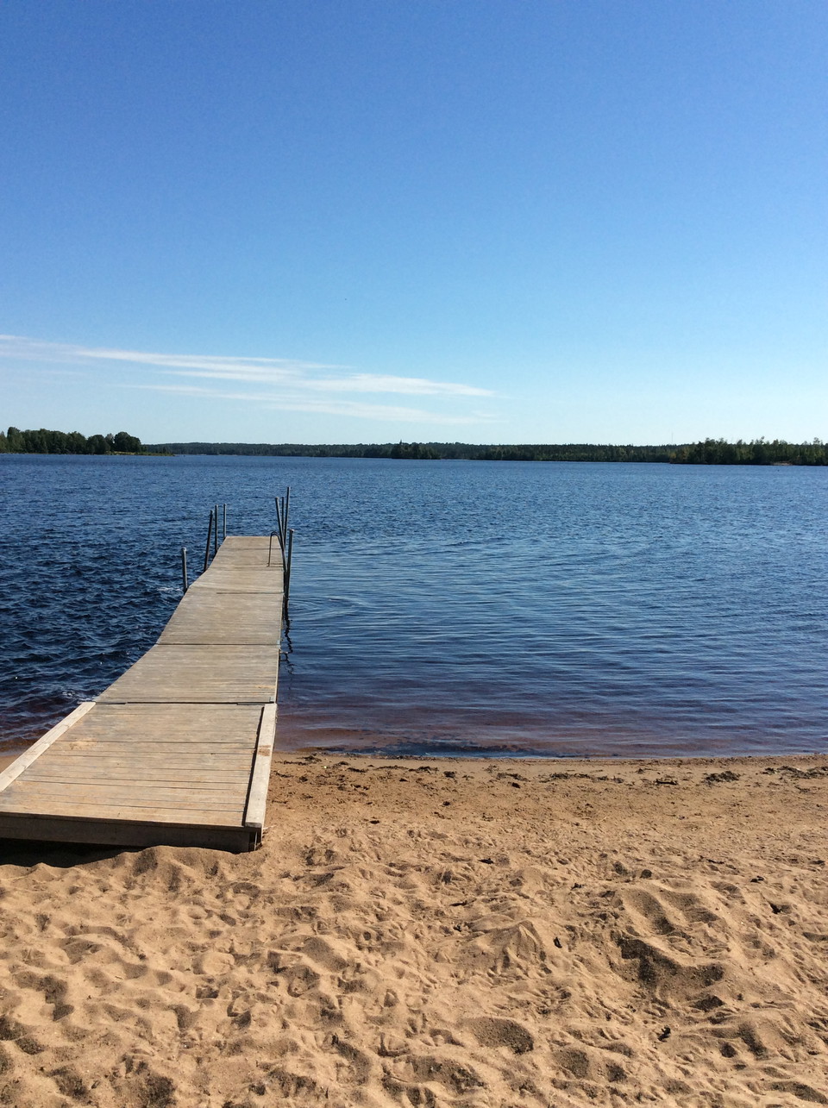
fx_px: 1023
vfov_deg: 56.9
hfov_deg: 44.1
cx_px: 414
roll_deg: -1.2
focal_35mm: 32
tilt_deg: -5.4
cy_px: 554
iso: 32
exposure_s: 1/1908
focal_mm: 3.3
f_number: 2.4
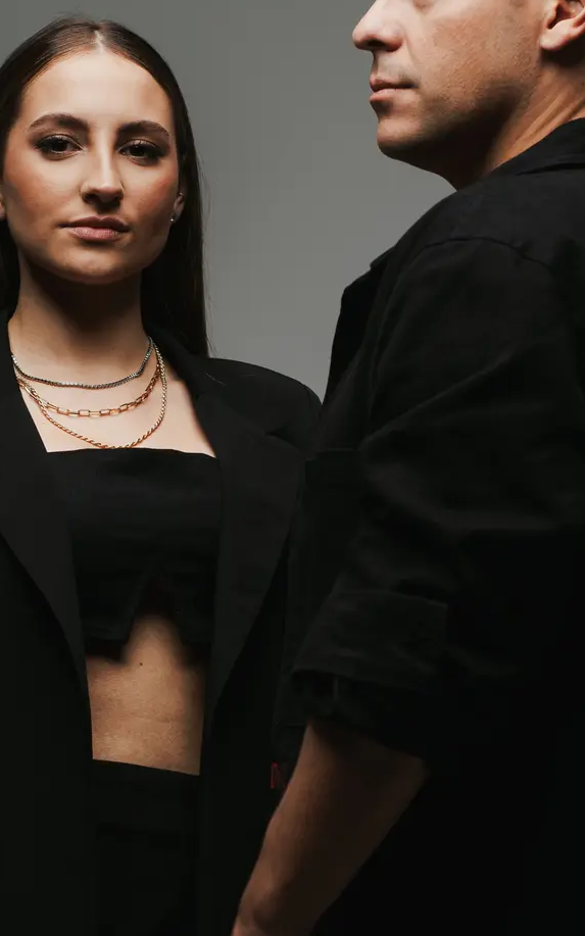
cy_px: 487
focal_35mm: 170
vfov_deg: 12.3
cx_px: 238
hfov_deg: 7.7
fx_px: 4337
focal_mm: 85
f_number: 4.5
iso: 64
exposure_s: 1/125
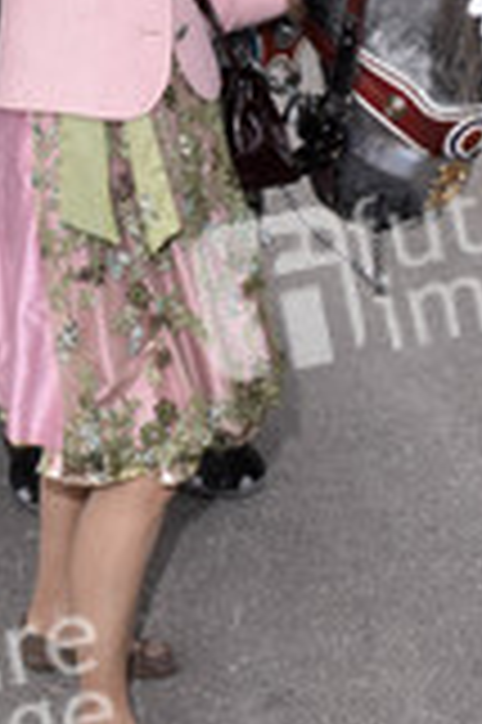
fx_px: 1348
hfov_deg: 19.7
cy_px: 49
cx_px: 14
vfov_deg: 28.7
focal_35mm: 67
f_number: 9
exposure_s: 1/160
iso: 250
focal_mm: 18
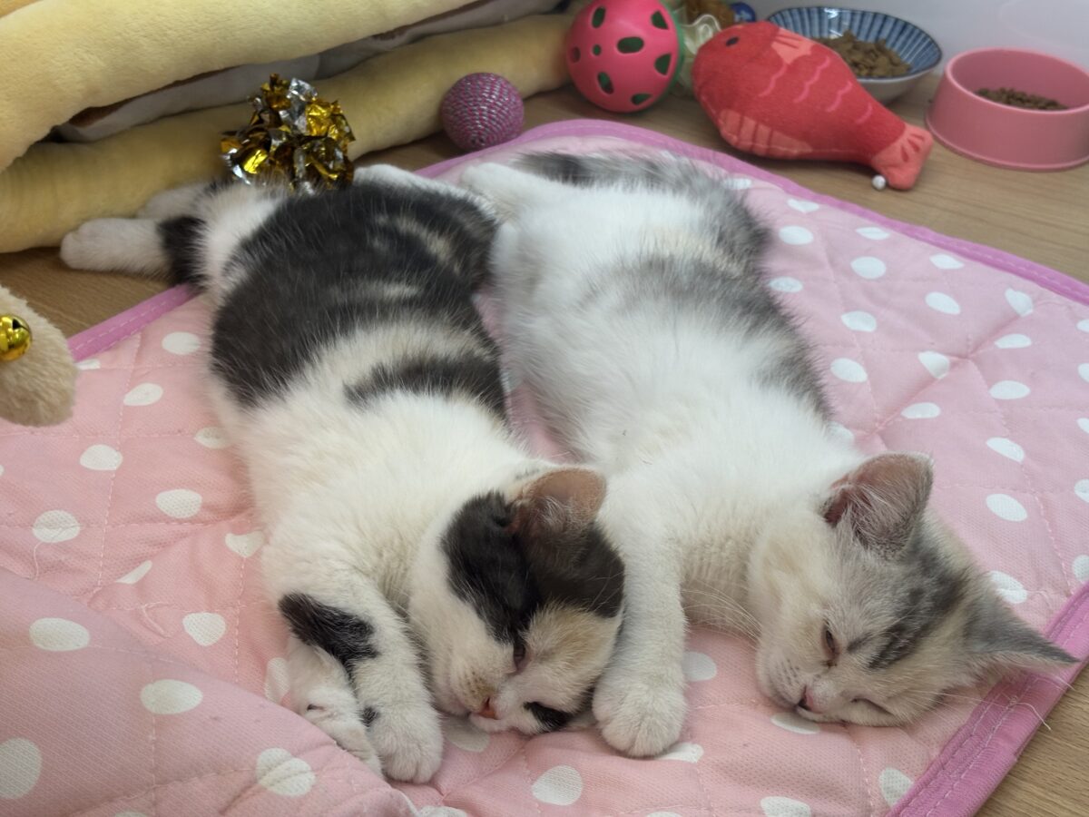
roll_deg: -4.7
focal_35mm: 52
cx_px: 544
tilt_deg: -35.0
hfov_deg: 36.8
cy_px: 408
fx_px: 1636
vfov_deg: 28.0
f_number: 1.6
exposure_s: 1/50
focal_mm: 5.96
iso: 25
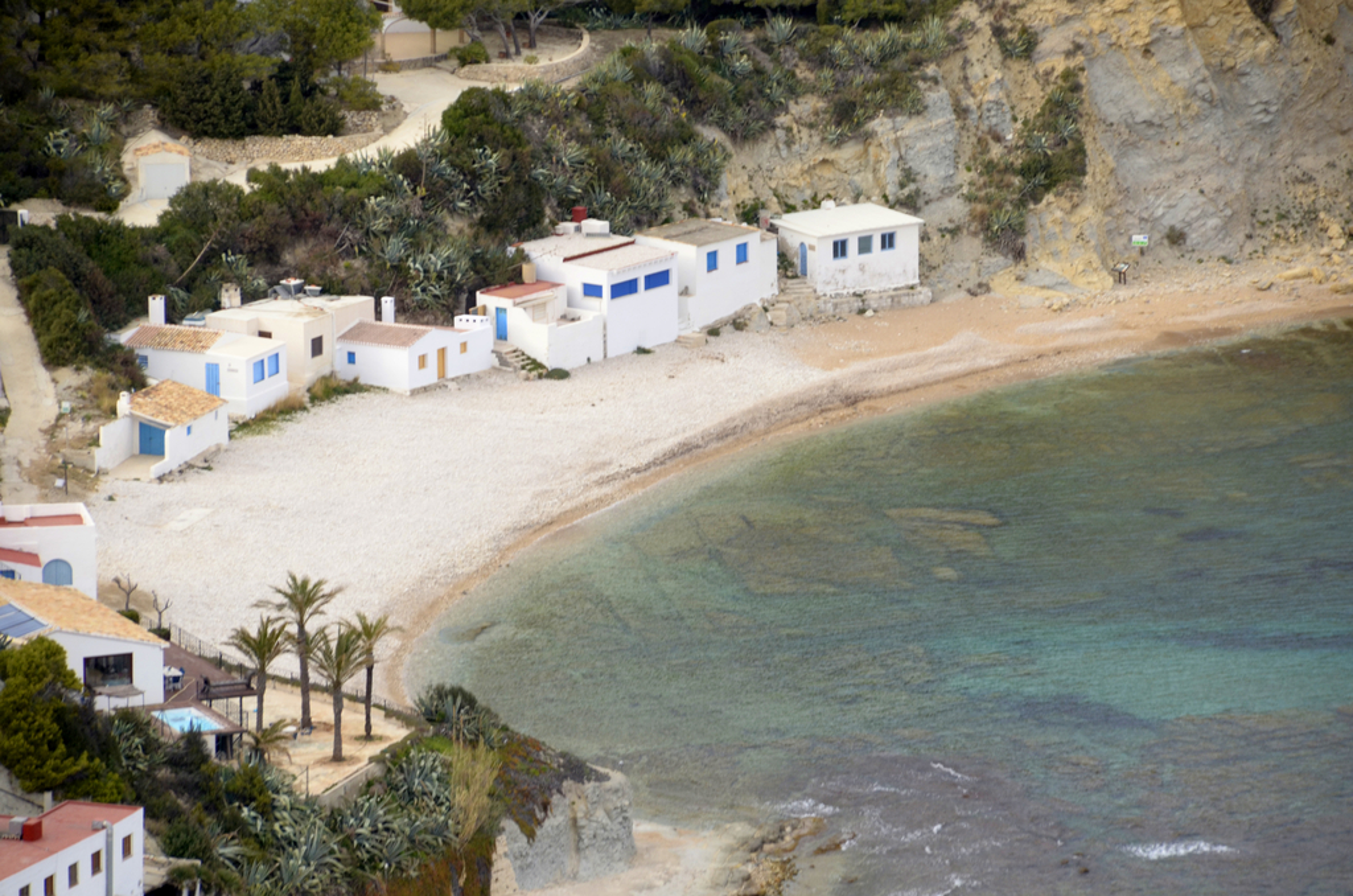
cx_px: 676
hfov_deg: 6.9
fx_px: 11250
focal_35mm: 300
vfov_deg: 4.6
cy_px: 448
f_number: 8
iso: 400
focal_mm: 200
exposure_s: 1/200
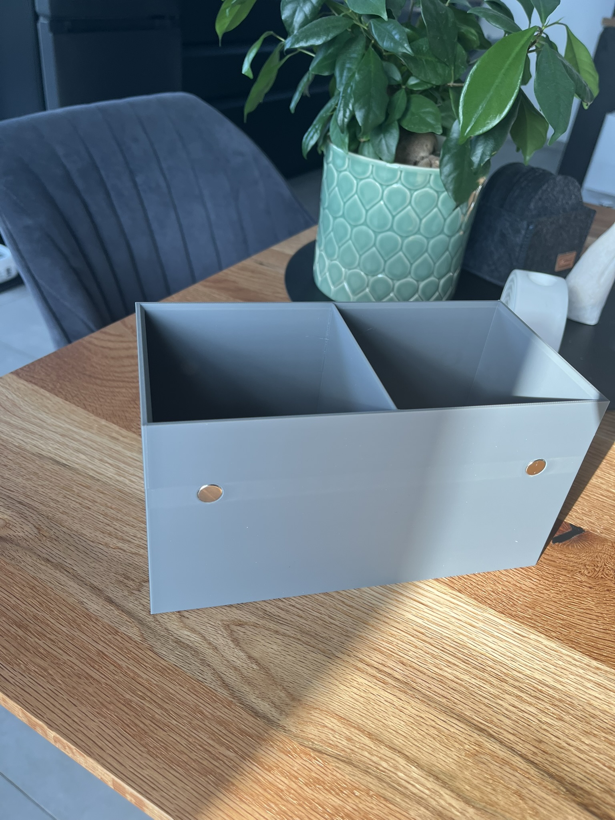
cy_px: 410
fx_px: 616
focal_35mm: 26
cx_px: 308
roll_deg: -6.0
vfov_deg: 67.3
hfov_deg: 53.1
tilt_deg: -35.5
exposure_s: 1/183
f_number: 1.6
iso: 40
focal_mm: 5.1
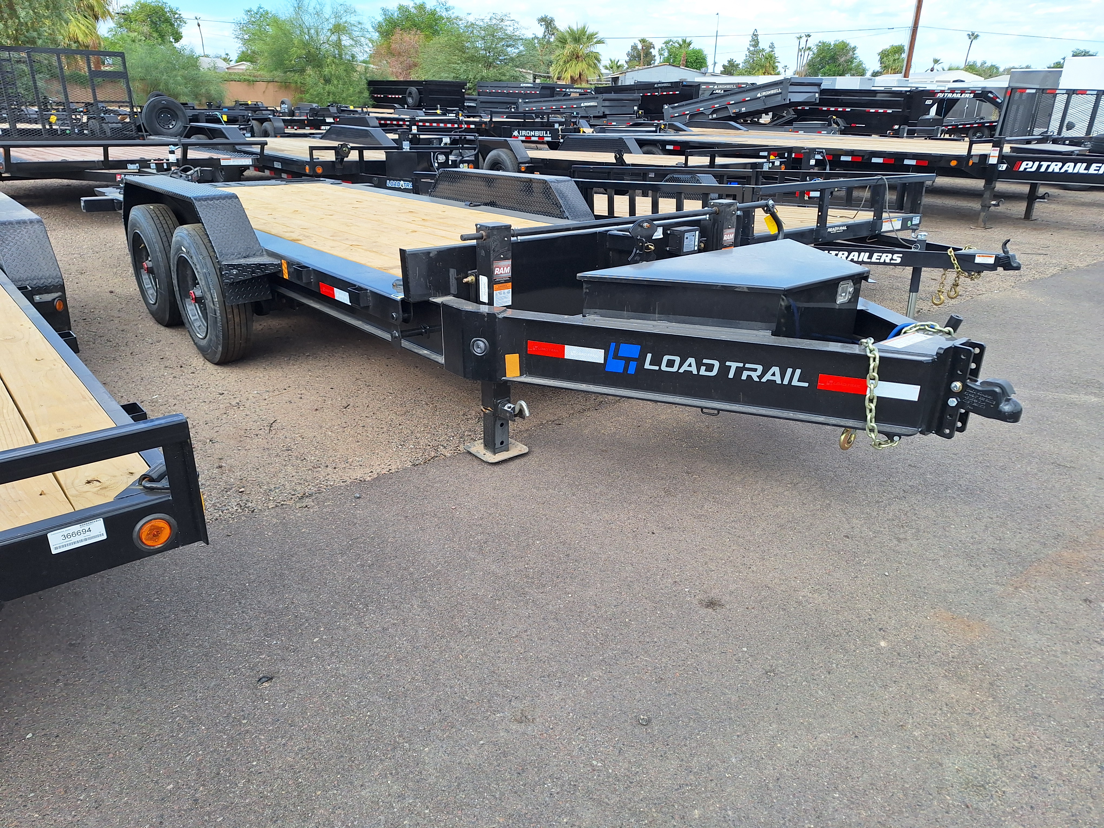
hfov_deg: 73.9
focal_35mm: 23
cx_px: 552
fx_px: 734
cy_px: 414
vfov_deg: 58.9
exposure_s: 1/1134
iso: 40
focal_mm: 5.54
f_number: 1.8
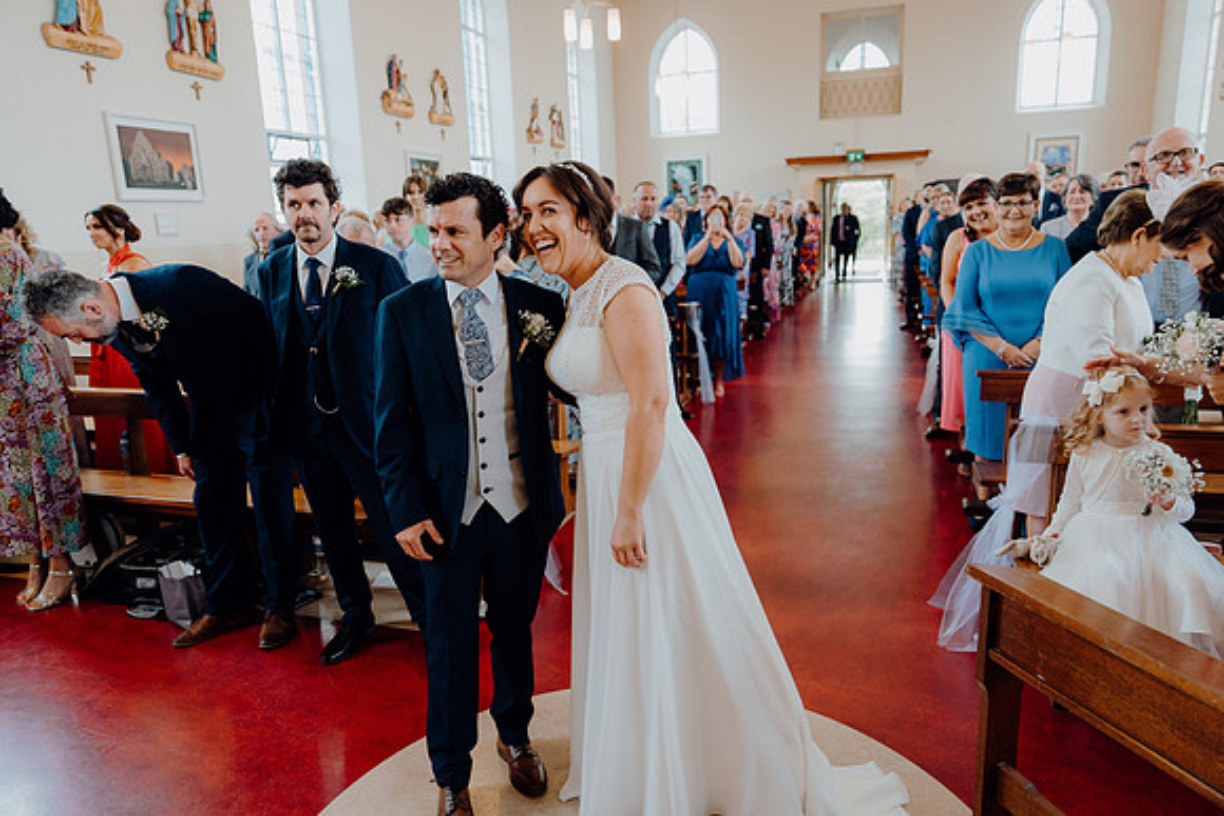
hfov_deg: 73.7
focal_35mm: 24
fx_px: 816
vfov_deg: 53.2
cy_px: 408
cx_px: 612
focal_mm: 24
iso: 800
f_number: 2.8
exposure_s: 1/200
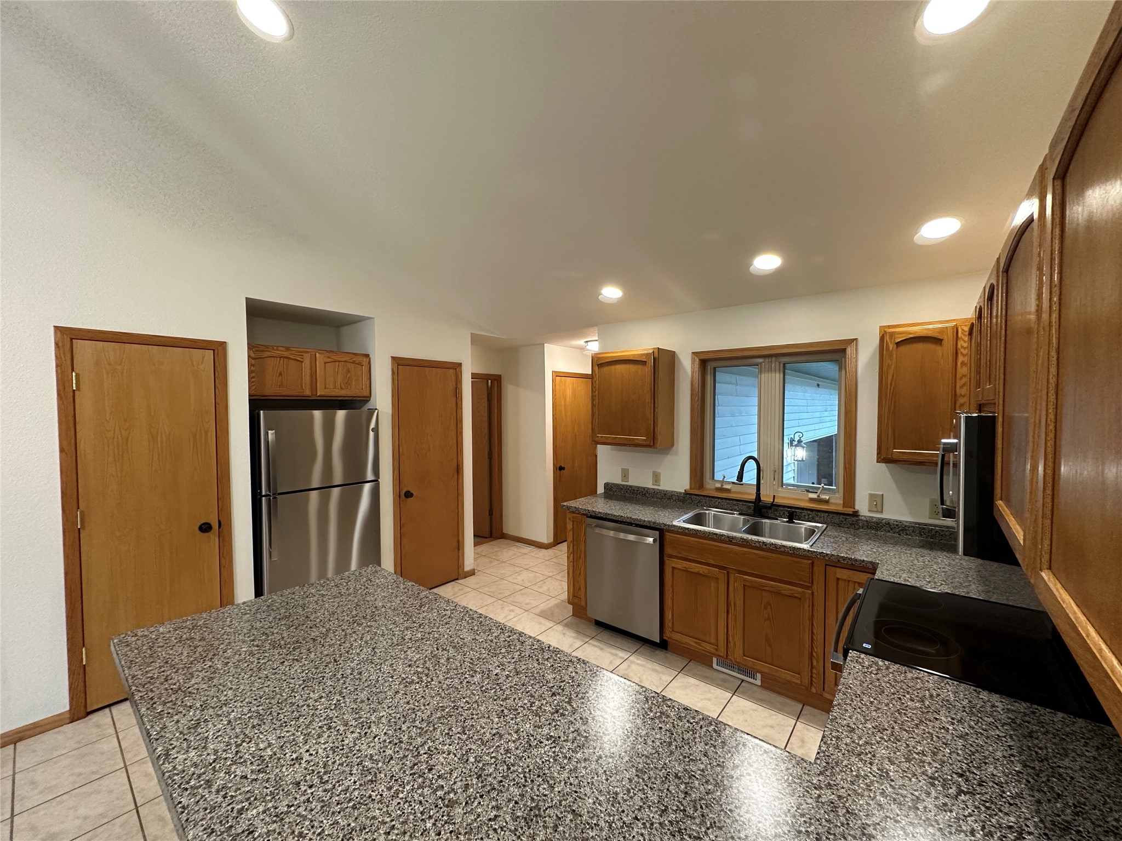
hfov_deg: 102.1
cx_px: 561
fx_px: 454
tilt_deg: -1.3
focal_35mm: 14
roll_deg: -0.1
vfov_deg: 85.7
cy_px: 420
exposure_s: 1/120
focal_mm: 2.22
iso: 320
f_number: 2.2
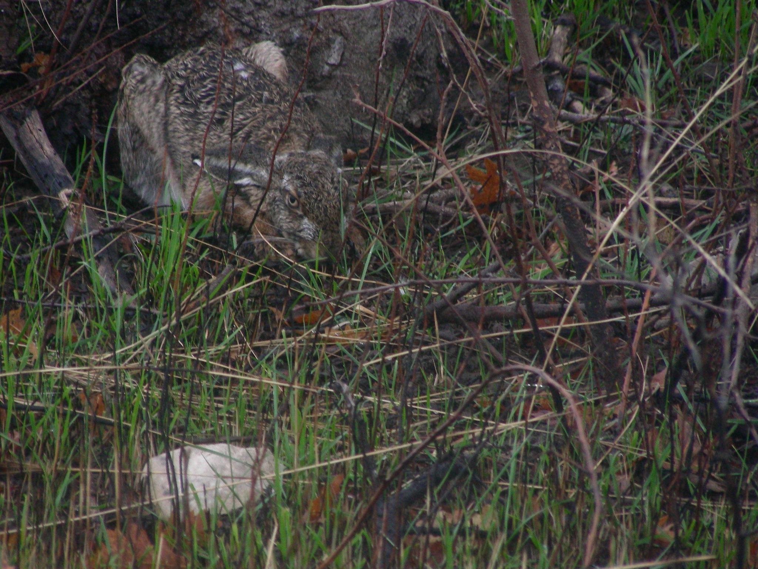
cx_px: 379
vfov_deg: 4.8
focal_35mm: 309
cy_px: 284
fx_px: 6766
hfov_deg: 6.4
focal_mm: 51.6
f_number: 3.5
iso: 200
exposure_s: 1/125
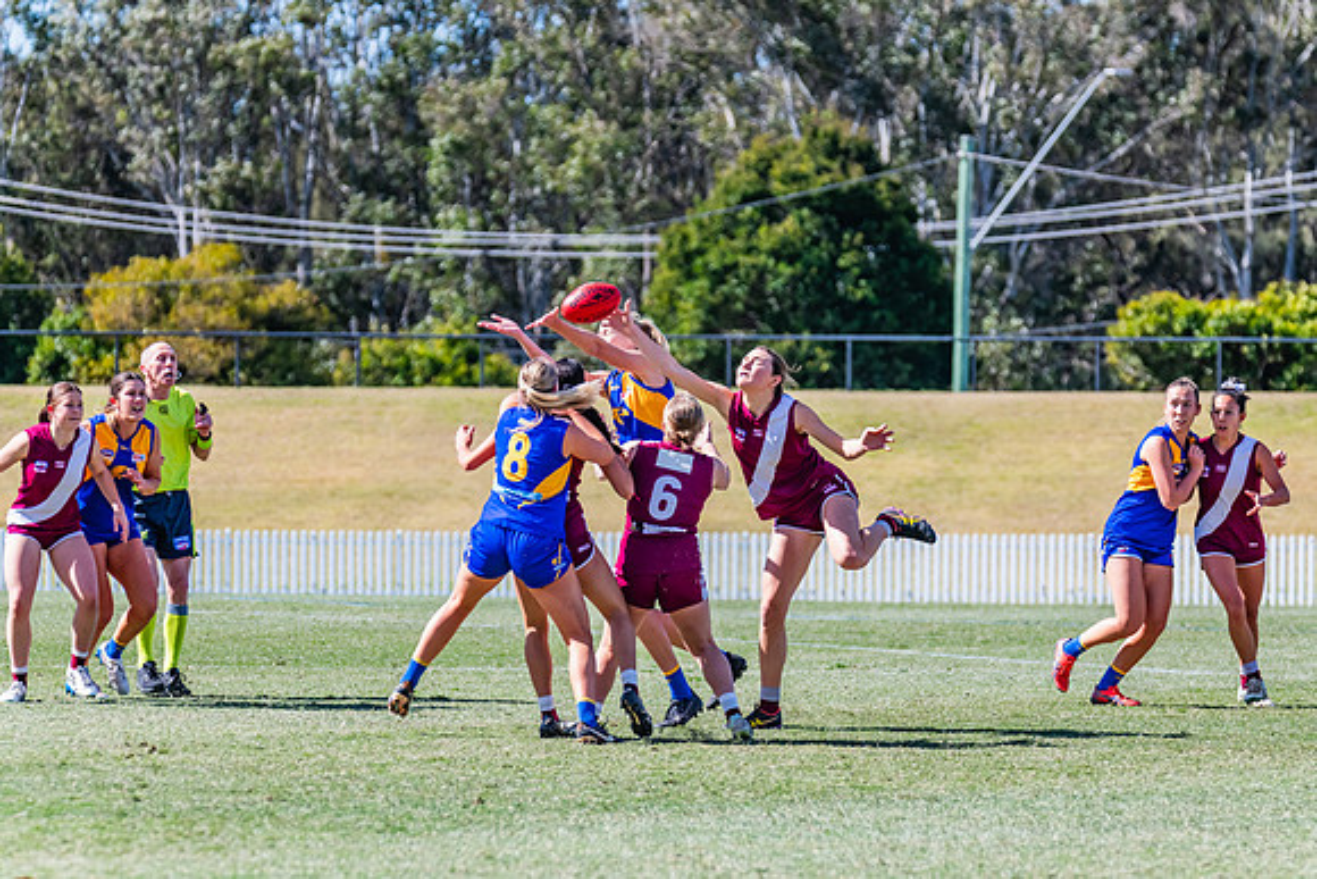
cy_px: 420
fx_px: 9790
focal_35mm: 268
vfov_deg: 5.1
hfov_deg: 7.7
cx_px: 697
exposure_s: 1/1600
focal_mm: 250
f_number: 7.1
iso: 800
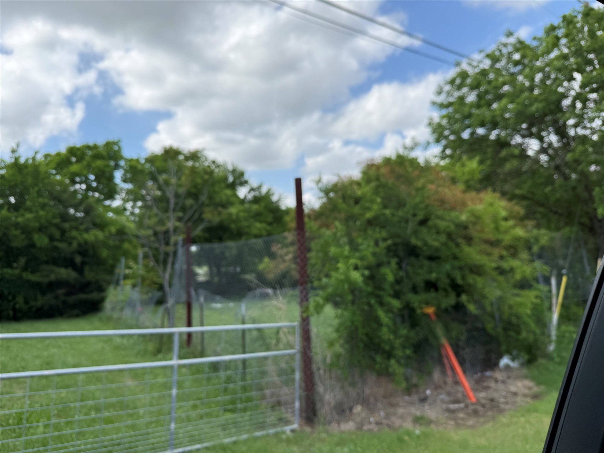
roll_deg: +2.7
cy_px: 226
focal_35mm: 24
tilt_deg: +3.5
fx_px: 419
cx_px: 302
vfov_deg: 56.8
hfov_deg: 71.6
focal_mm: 6.76
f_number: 1.78
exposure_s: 1/3584
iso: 80
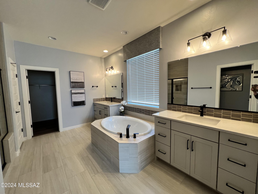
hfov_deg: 106.2
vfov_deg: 89.9
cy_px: 97
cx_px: 129
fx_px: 97
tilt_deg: -5.2
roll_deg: +1.3
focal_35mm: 13
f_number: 1.8
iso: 80
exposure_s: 1/120
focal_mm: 1.57
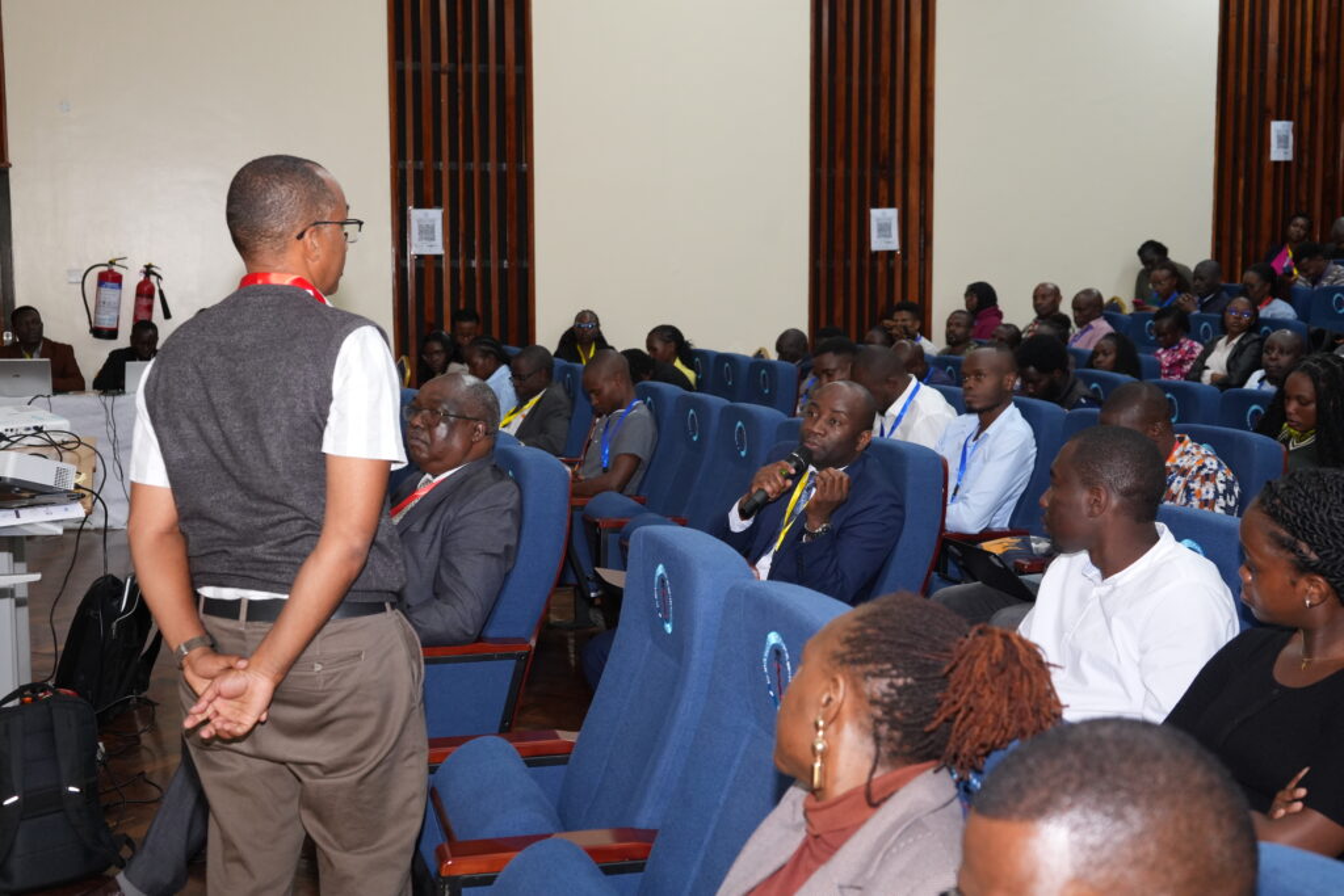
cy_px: 448
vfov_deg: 31.9
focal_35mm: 42
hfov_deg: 46.4
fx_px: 1568
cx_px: 672
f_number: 5.6
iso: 2500
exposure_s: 1/125
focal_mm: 42
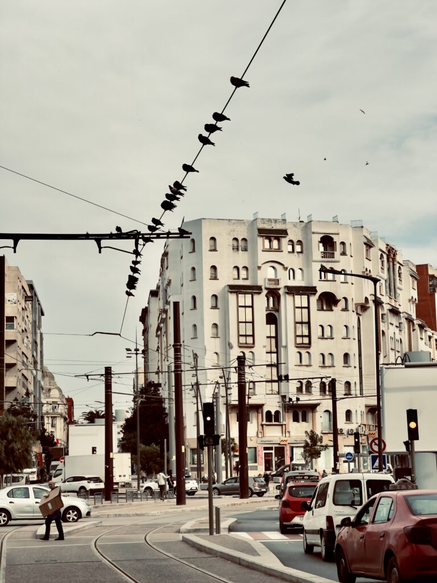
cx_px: 218
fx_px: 1296
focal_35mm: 77
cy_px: 292
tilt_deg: +7.6
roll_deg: +1.6
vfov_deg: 25.3
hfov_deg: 19.1
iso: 32
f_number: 2.8
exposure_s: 1/1085
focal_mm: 9
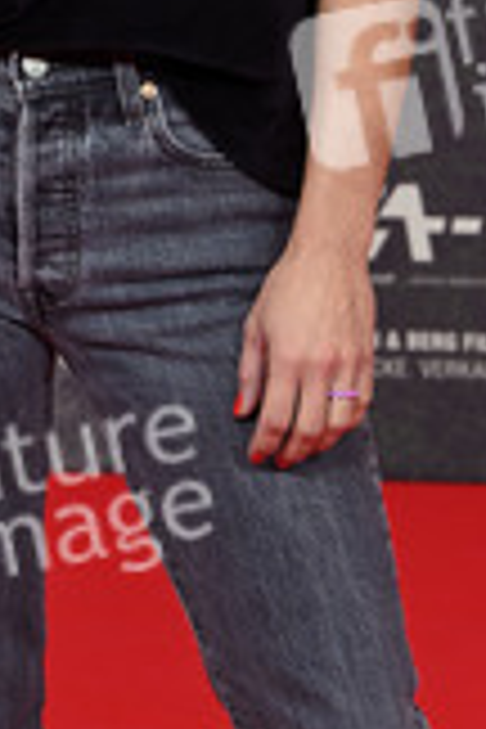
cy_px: -162
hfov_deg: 8.3
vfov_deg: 12.2
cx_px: 112
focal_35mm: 165
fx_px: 3341
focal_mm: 67
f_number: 6.3
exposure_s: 1/200
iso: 1000
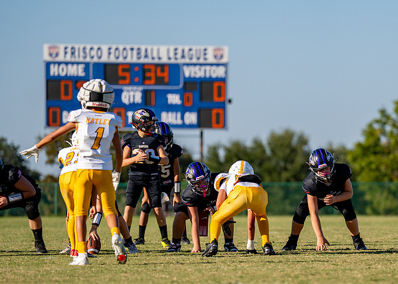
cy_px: 189
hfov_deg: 6.3
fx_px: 3613
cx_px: 325
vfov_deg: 4.5
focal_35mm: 320
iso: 160
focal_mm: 200
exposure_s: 1/3200
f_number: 2.8
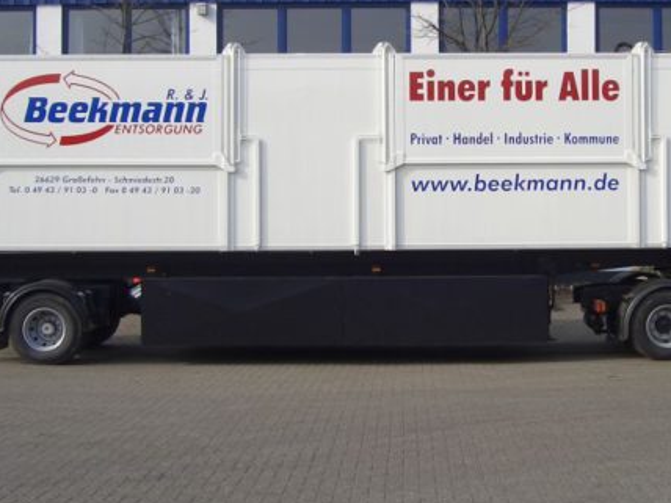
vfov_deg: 21.0
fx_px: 1357
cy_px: 197
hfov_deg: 27.6
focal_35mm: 70
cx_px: 447
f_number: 4.8
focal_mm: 8
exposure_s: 1/400
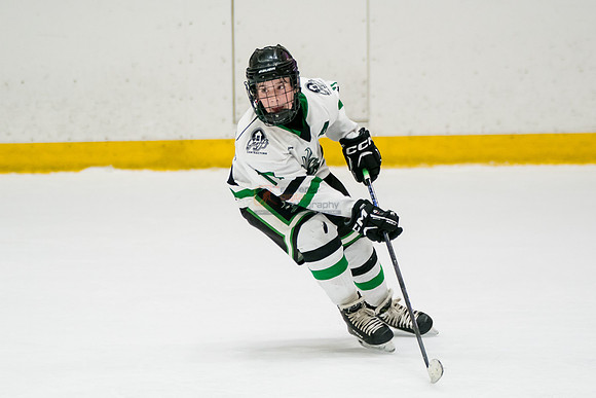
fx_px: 4657
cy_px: 199
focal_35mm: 281
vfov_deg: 4.9
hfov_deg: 7.3
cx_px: 287
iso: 3200
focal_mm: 176
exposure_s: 1/1000
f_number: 3.2
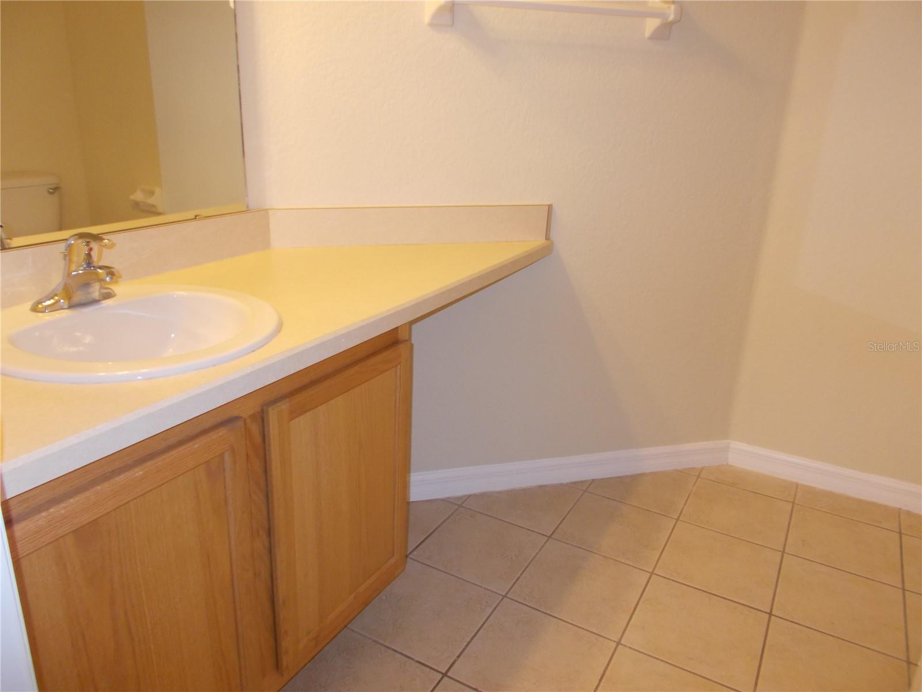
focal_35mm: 26
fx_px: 693
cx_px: 461
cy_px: 346
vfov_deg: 53.1
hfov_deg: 67.3
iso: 200
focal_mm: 4.6
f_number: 3.2
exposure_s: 1/10
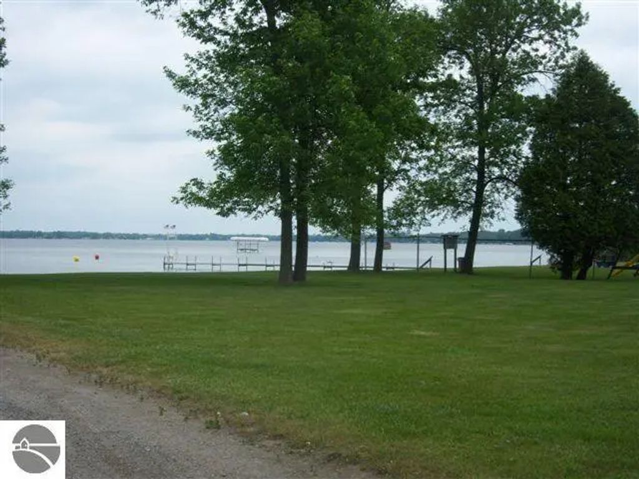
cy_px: 240
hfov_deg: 38.9
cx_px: 320
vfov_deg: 29.7
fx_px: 905
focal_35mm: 49
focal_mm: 10.3
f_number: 5.6
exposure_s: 1/400
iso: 80
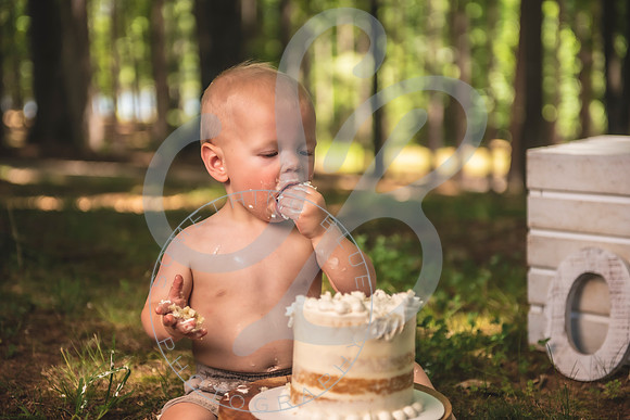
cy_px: 210
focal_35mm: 70
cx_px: 315
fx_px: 1225
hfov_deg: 28.8
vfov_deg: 19.5
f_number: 2.8
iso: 200
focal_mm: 70
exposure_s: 1/400
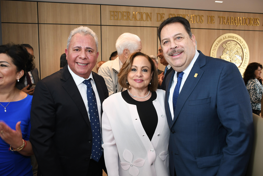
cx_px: 132
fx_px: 241
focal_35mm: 33
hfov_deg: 57.2
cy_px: 88
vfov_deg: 40.0
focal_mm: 22
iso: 500
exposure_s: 1/80
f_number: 3.5
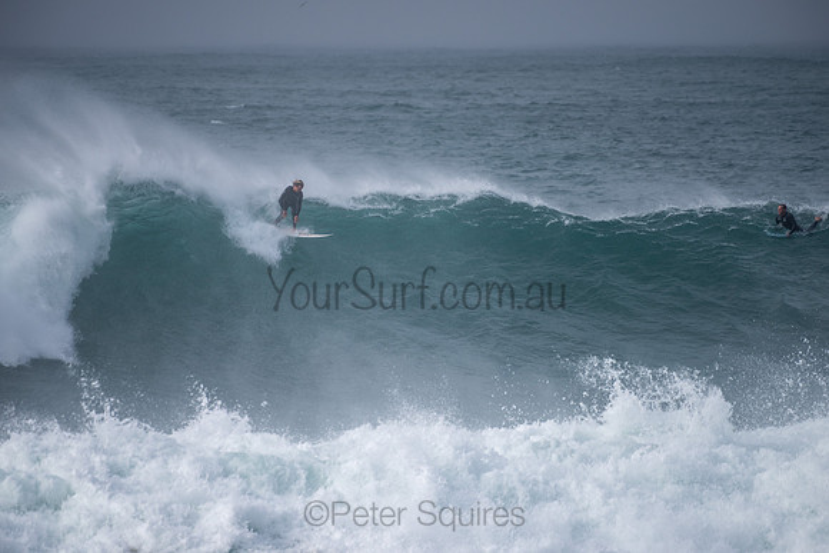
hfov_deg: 3.8
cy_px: 276
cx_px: 414
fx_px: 12405
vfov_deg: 2.6
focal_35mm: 539
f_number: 5.6
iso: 100
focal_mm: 500
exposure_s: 1/1000
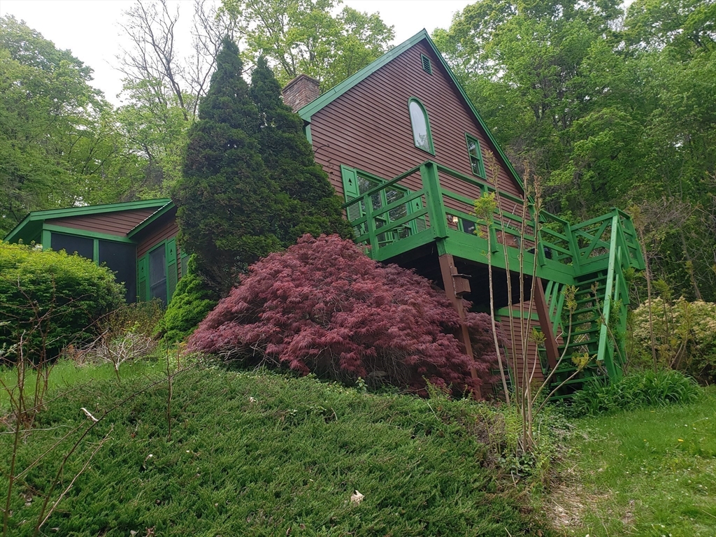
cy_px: 268
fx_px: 538
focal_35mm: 26
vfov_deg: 53.1
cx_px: 358
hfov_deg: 67.3
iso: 50
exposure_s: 1/614
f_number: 2.4
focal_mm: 4.3
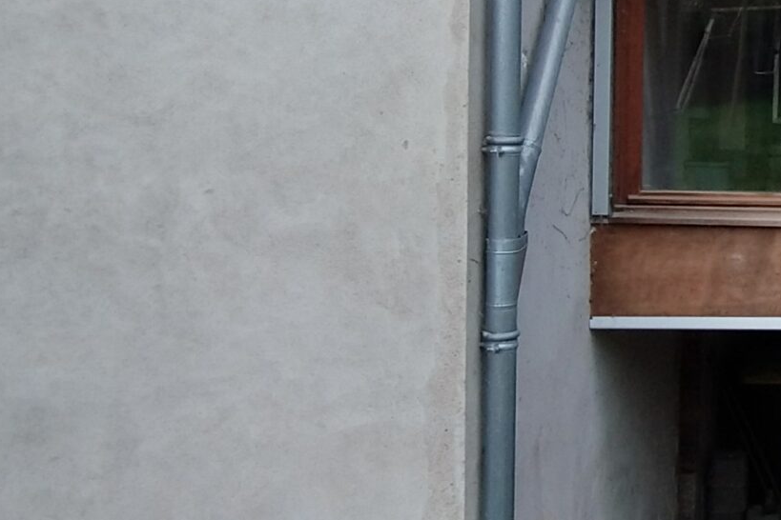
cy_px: 130
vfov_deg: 25.7
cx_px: 1001
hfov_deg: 30.5
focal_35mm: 52
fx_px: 1128
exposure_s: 1/234
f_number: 2.2
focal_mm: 1.65
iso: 50
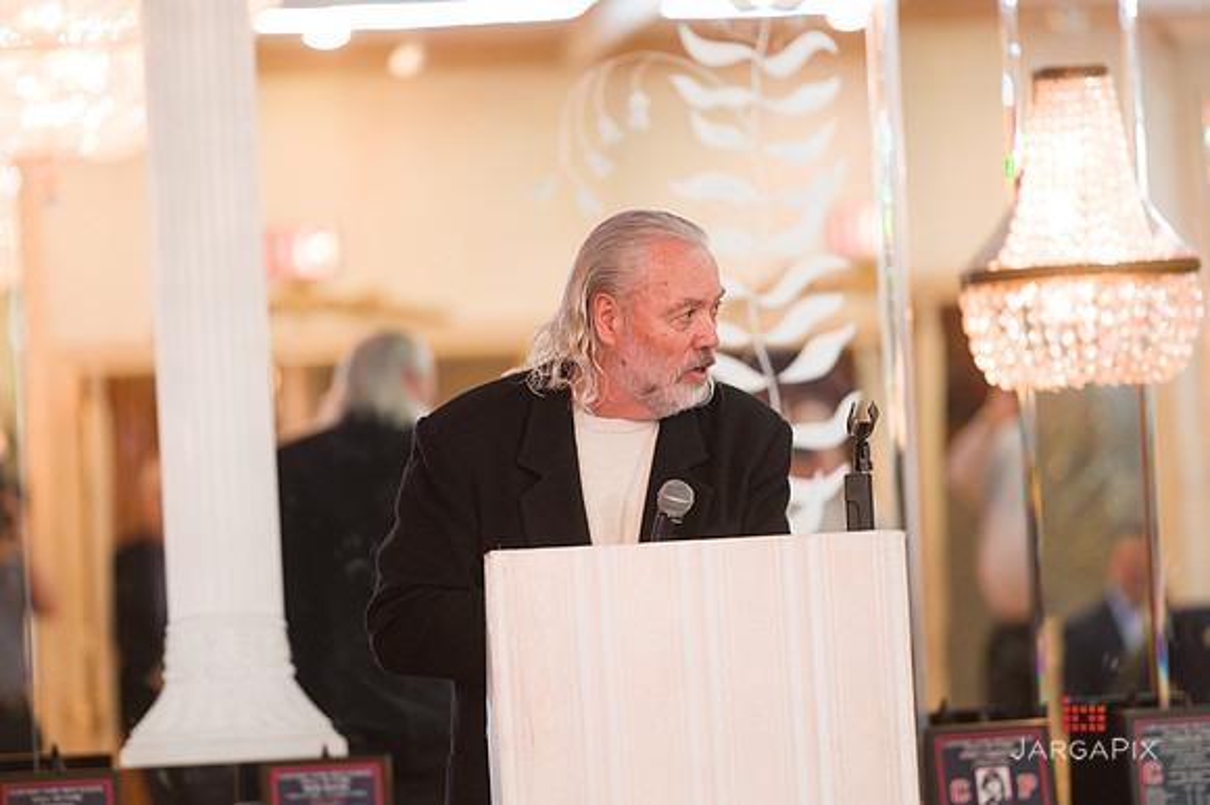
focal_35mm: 200
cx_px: 605
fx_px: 6718
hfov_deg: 10.3
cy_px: 402
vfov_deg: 6.9
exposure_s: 1/125
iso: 1600
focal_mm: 200
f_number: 3.2
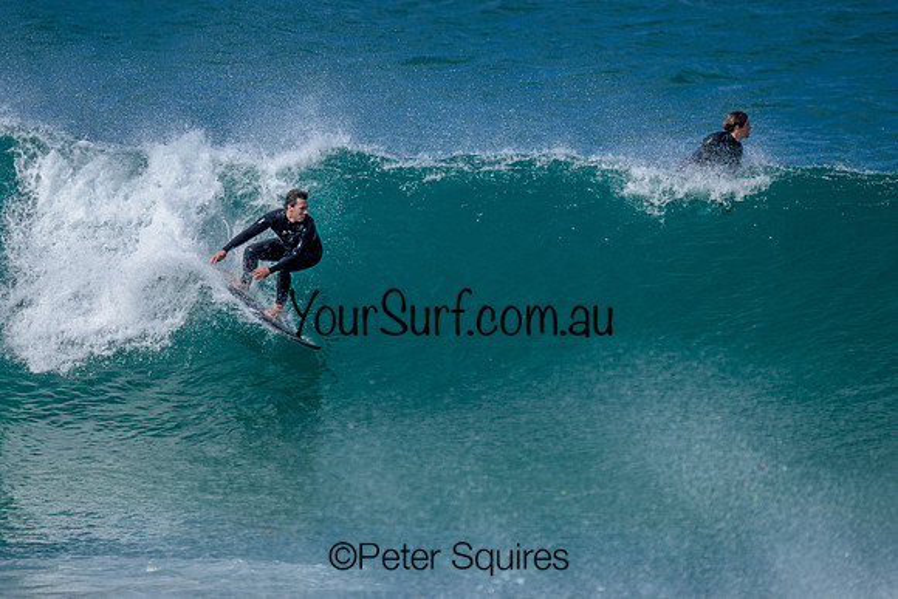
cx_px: 337
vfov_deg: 1.4
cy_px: 285
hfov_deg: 2.1
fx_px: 25003
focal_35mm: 1002
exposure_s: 1/2000
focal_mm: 800
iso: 280
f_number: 6.3
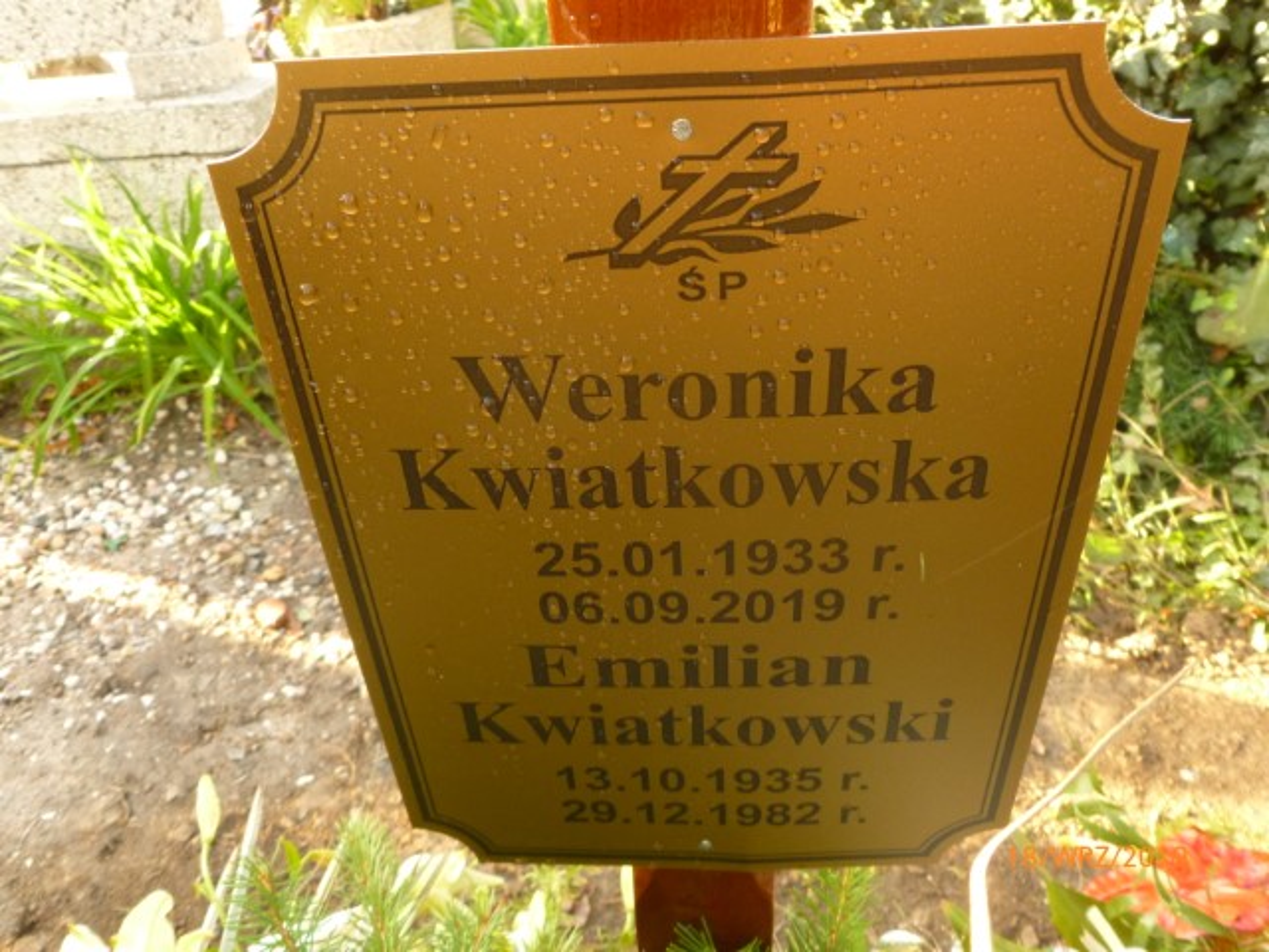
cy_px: 476
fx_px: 1026
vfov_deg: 49.7
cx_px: 634
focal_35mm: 28
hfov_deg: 63.4
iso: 200
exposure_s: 1/50
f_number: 3.3
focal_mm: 5
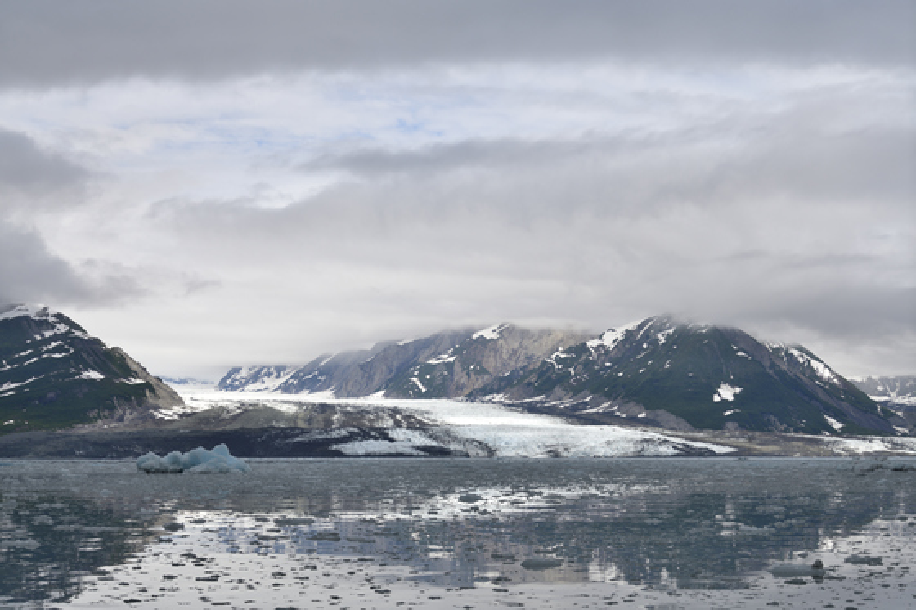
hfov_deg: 28.9
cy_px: 305
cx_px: 458
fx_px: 1780
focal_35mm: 70
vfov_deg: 19.4
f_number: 11
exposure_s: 1/125
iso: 64
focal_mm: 70
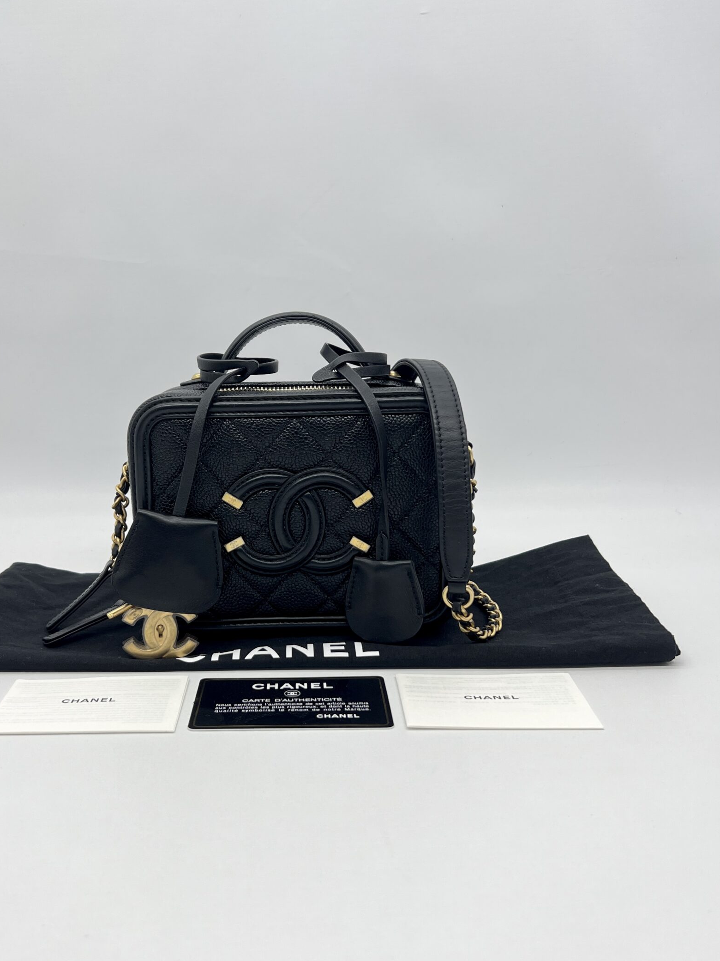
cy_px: 515
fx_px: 887
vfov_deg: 56.8
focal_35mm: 32
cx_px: 298
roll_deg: +0.4
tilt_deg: -11.1
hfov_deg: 44.0
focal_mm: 5.7
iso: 32
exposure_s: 1/150
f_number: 1.5
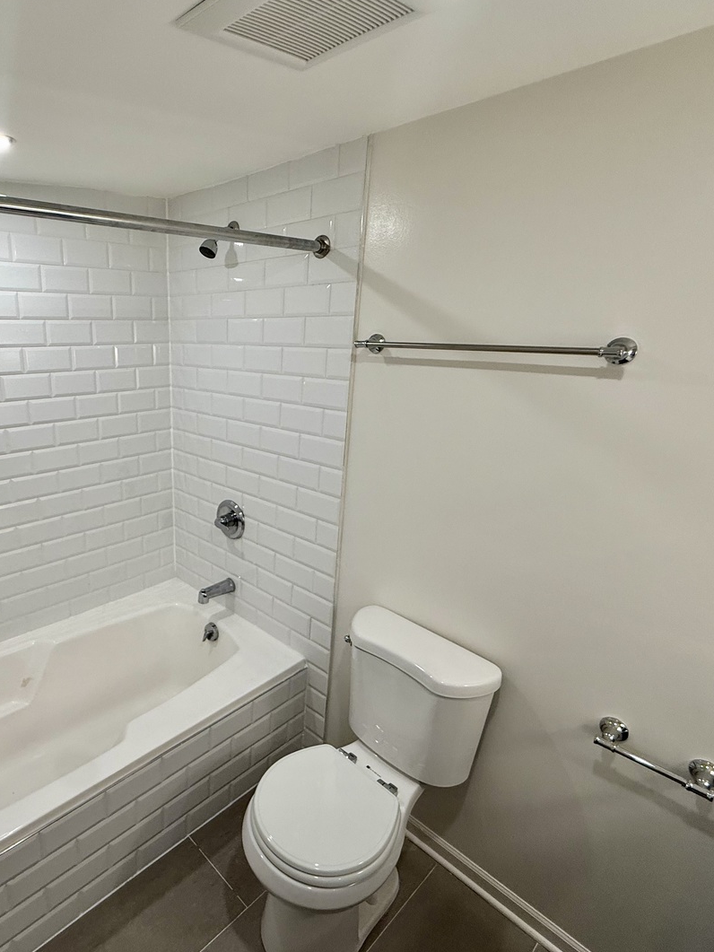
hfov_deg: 65.7
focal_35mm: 19
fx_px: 522
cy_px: 476
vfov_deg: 84.7
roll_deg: +0.0
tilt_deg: -15.1
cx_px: 205
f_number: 2.2
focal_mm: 2.22
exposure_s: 1/120
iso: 125
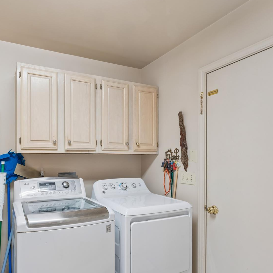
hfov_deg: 65.1
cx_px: 84
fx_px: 205
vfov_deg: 66.8
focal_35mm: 23
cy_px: 162
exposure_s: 1/3.33
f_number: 13
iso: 400
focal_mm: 14.6
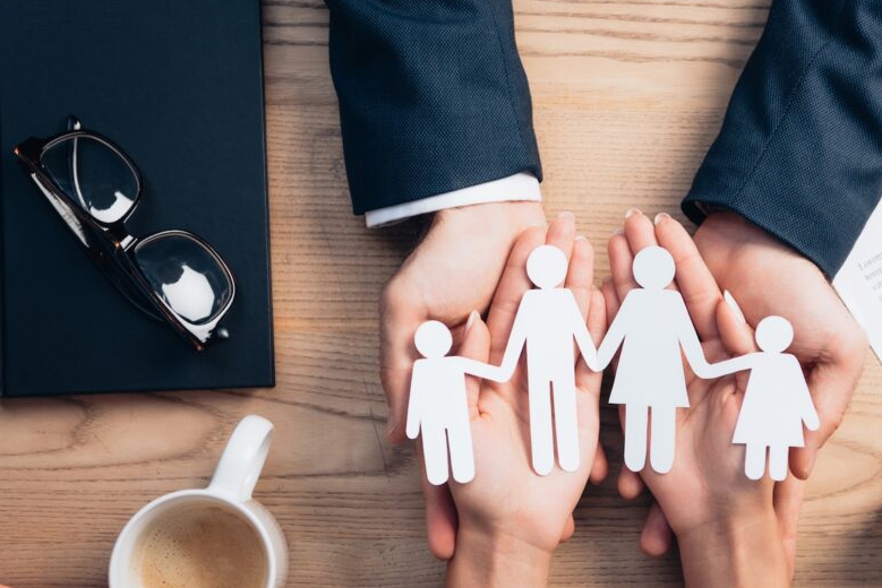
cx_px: 564
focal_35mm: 92
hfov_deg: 22.1
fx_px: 2255
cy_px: 338
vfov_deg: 14.9
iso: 125
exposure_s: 1/200
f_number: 3.5
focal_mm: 70
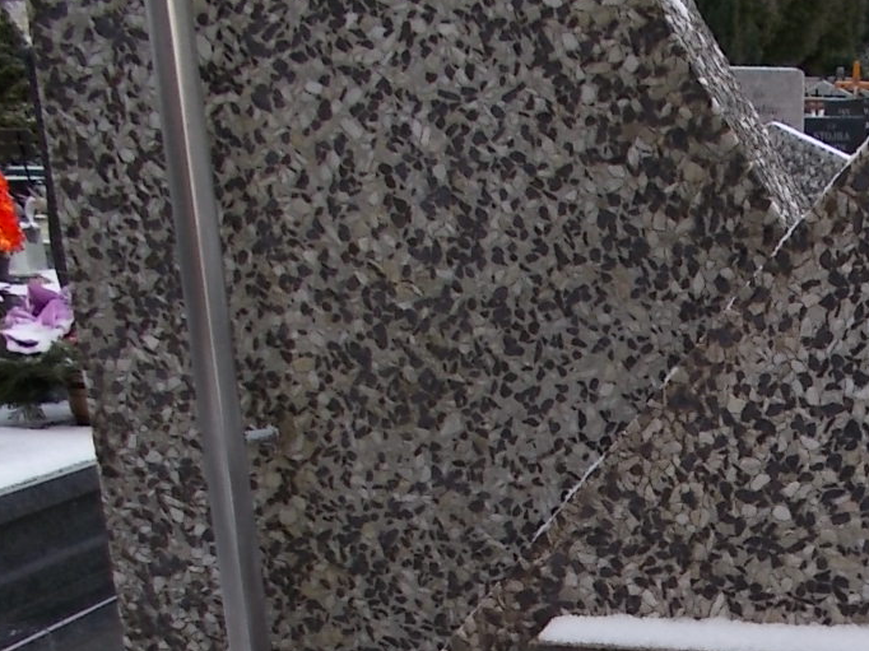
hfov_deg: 29.8
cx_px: 842
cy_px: 716
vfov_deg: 22.6
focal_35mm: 61
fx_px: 1531
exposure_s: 1/200
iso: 80
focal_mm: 4.6
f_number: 3.2
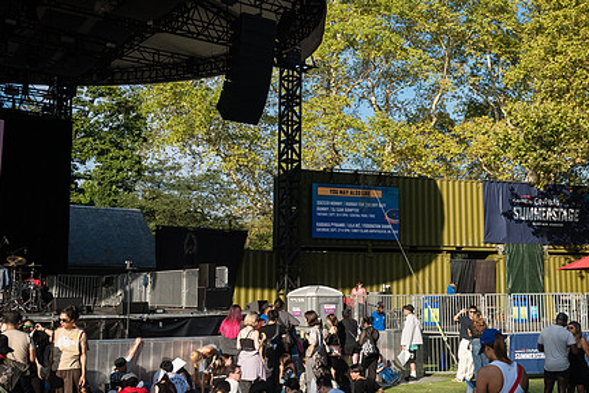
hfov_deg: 45.1
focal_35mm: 43
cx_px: 365
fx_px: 703
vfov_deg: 31.2
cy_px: 188
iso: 2000
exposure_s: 1/4000
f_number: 5.6
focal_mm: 32
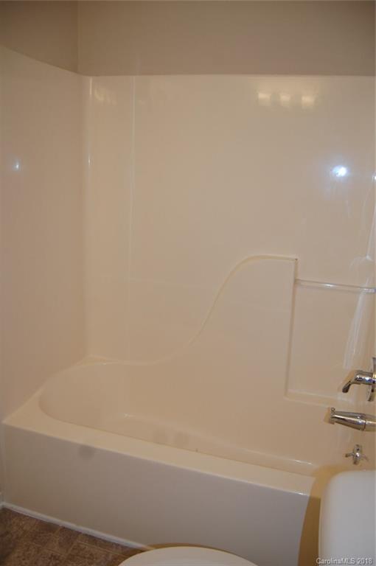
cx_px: 188
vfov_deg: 67.4
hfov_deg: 47.8
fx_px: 424
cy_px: 283
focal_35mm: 27
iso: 400
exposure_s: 1/25
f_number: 3.5
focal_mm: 18
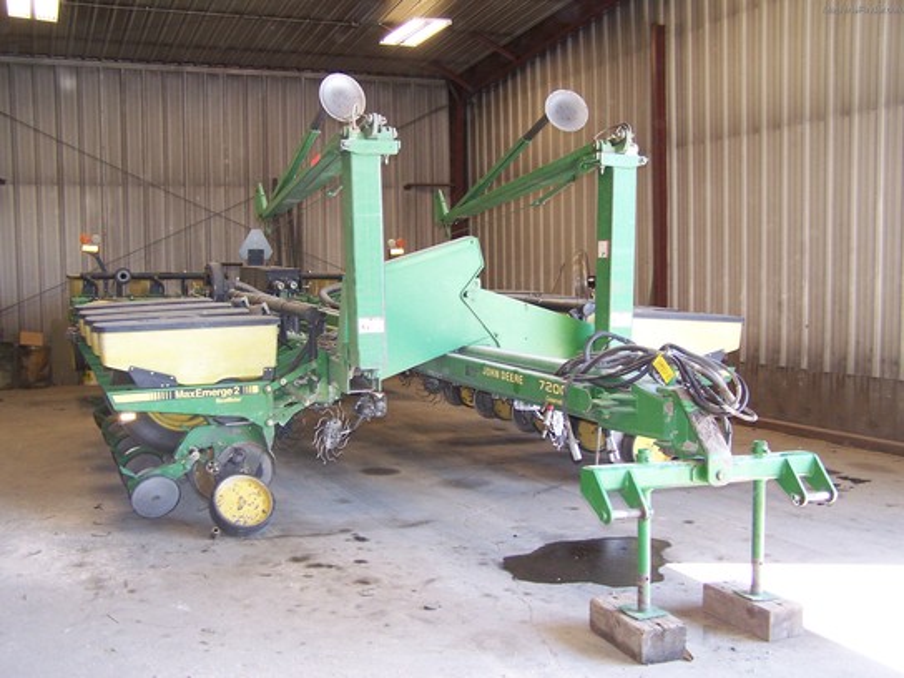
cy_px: 339
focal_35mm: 38
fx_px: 992
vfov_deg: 37.7
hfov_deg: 49.0
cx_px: 452
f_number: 2.8
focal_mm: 6.3
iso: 140
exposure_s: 1/60
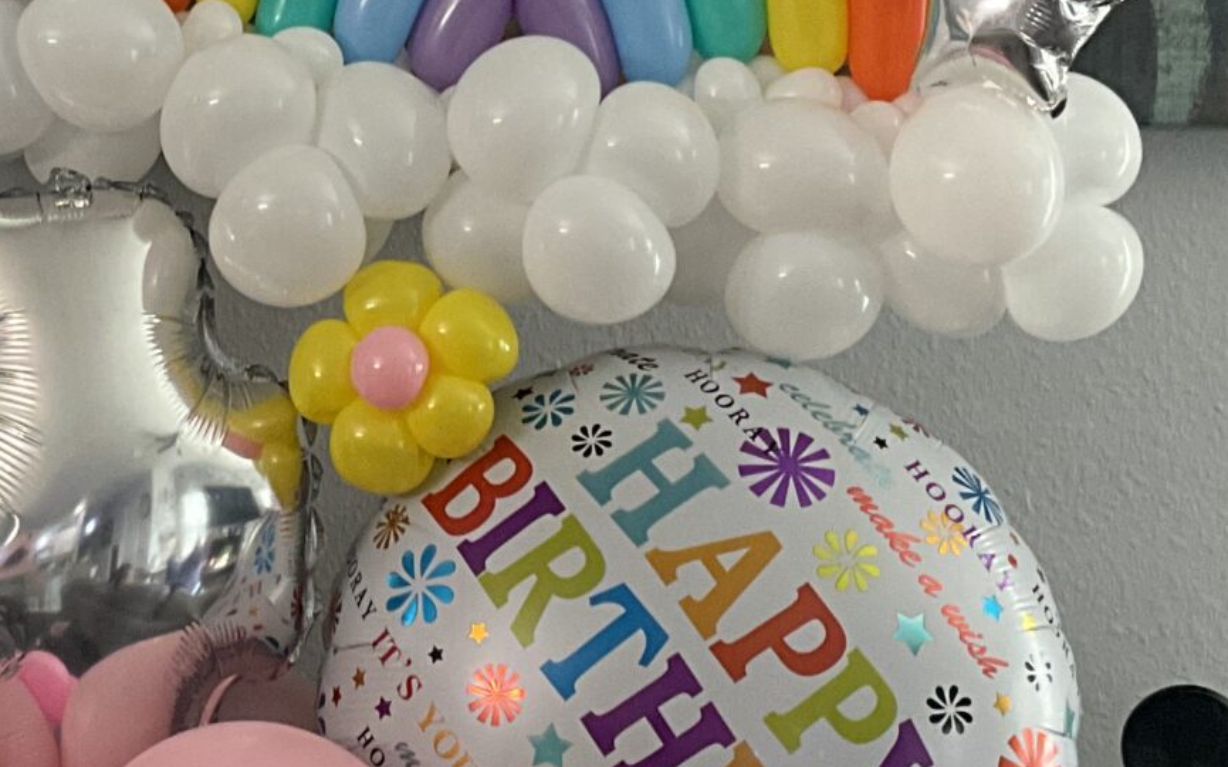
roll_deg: +0.4
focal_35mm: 91
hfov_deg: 22.4
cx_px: 176
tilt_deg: -1.9
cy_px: 253
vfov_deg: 14.3
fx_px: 3045
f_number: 1.8
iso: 200
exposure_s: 1/60
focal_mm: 3
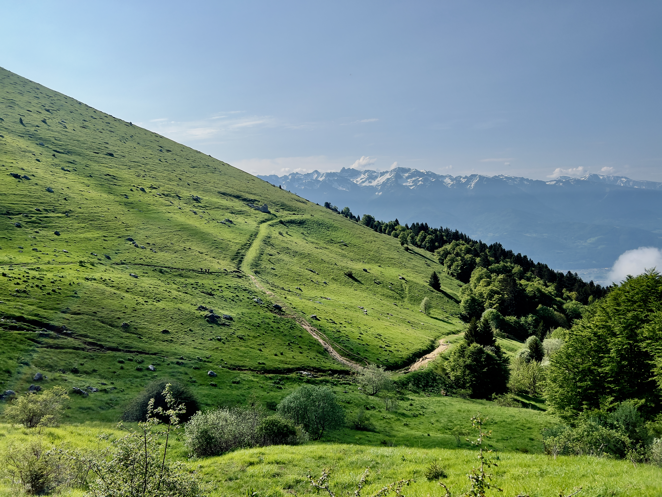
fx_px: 497
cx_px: 331
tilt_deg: -5.6
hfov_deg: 67.3
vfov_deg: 53.1
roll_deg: +1.1
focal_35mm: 26
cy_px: 248
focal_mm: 5.7
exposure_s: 1/5319
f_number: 1.5
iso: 50
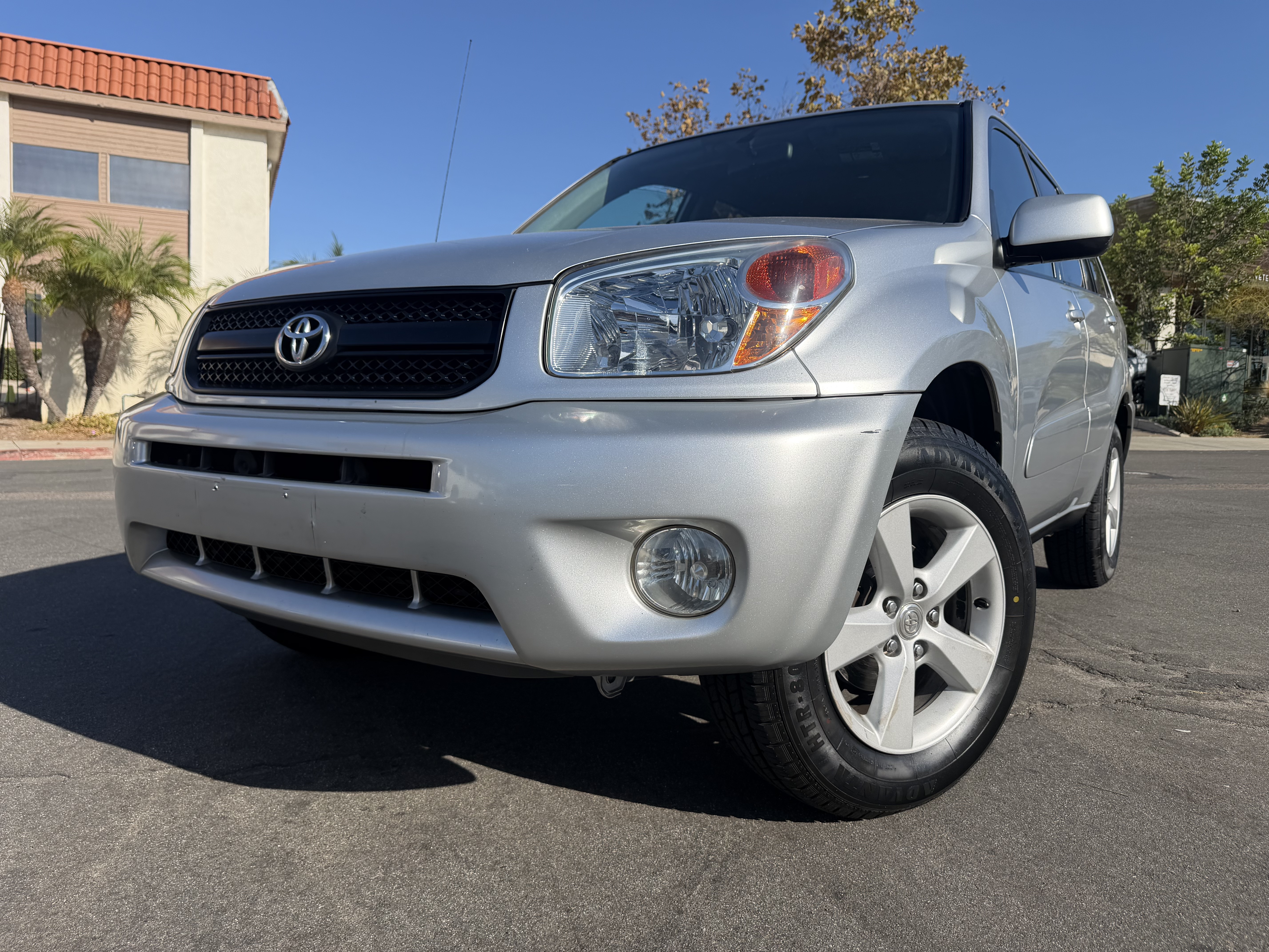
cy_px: 476
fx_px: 880
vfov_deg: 56.8
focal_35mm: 24
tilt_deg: -2.8
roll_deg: -1.5
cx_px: 634
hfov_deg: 71.6
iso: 80
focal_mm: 6.76
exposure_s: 1/4405
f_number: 1.78
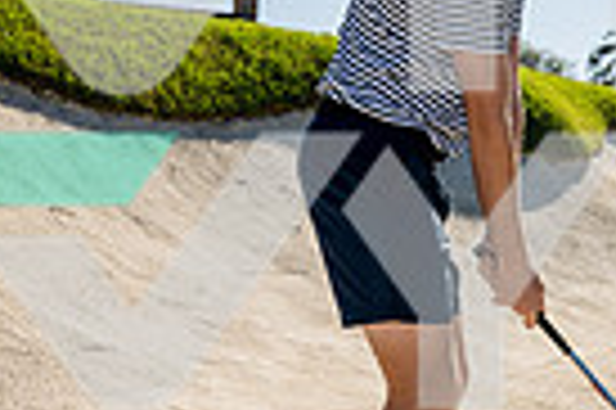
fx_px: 1350
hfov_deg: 24.8
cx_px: 571
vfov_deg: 17.2
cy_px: 275
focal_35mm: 79
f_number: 4.5
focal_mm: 24
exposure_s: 1/1000
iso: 100
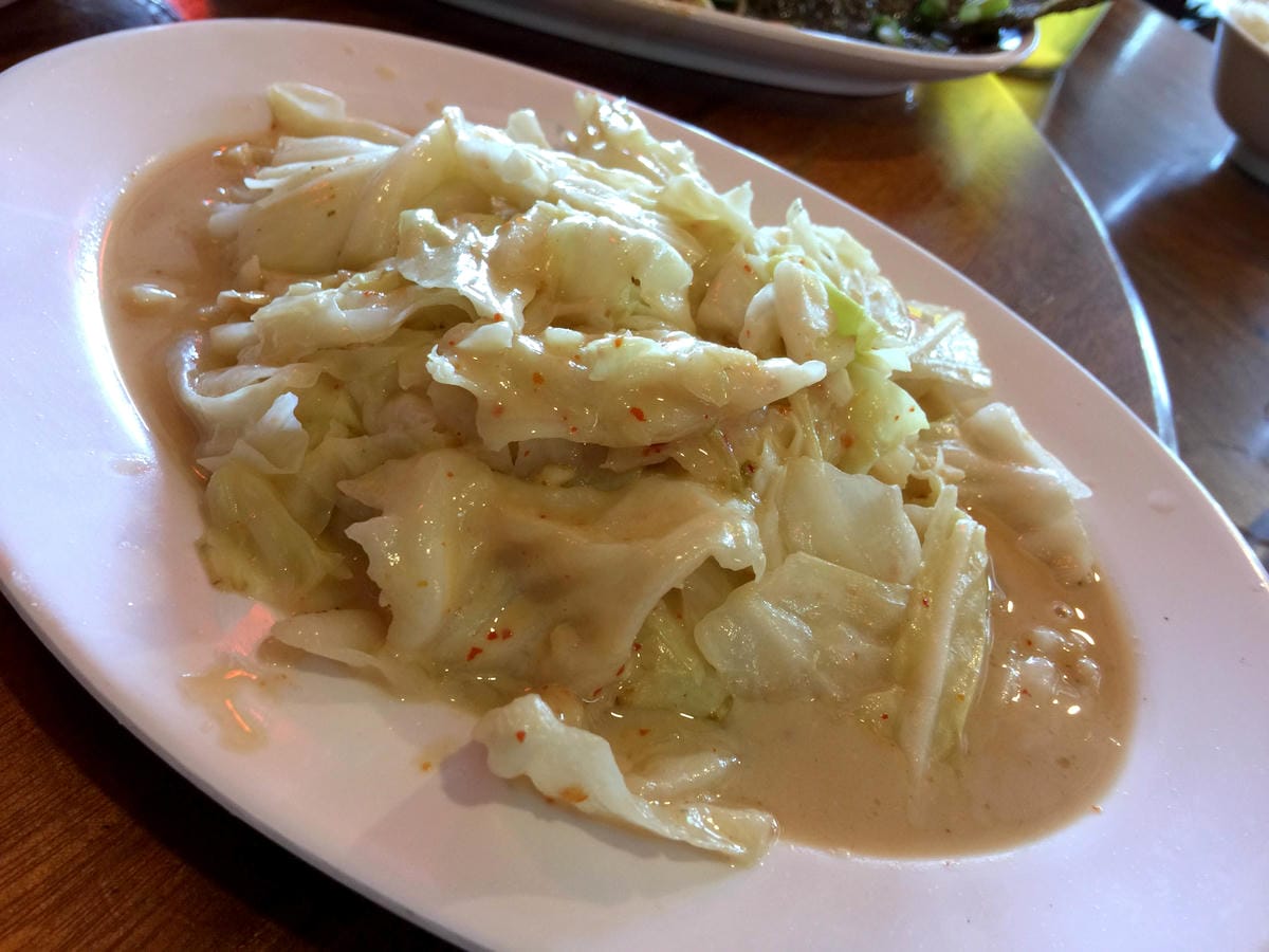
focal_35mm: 29
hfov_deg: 61.7
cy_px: 476
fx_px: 1063
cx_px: 634
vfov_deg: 48.2
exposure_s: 1/15
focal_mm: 4.15
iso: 40
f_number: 2.2
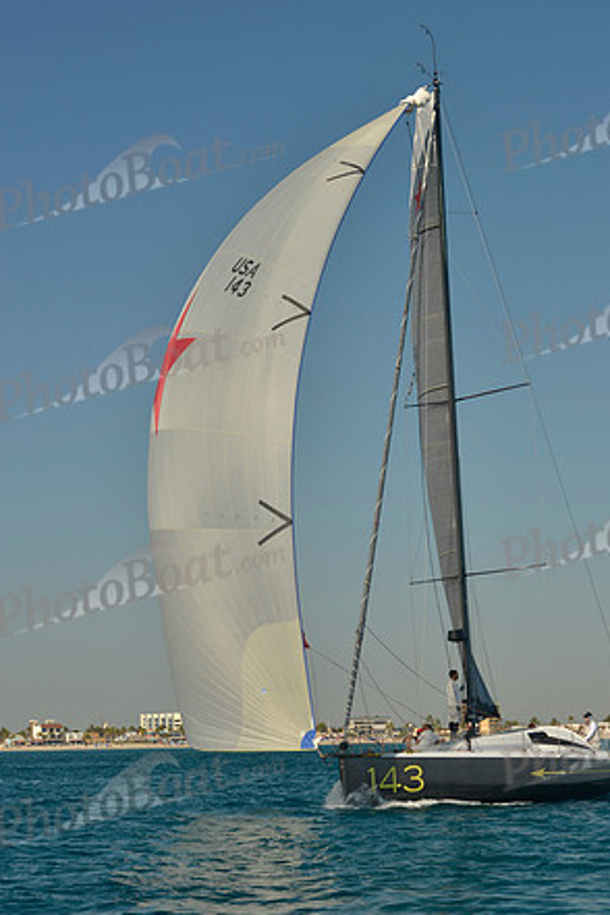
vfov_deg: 22.1
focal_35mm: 92
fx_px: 2338
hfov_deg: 14.8
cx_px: 393
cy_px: 448
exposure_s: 1/640
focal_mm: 70
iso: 200
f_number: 7.1
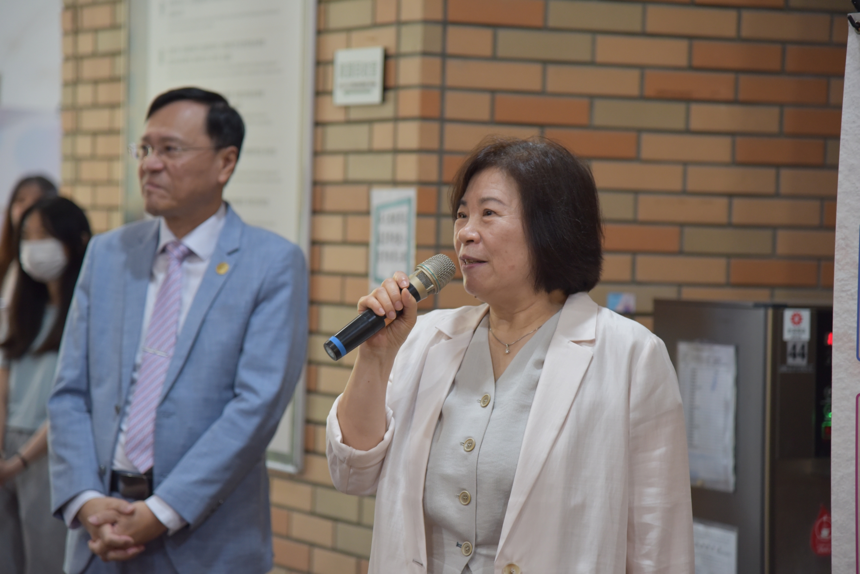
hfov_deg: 17.1
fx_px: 2868
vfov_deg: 11.4
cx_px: 430
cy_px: 287
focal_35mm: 120
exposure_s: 1/60
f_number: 4
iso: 2000
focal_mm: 120
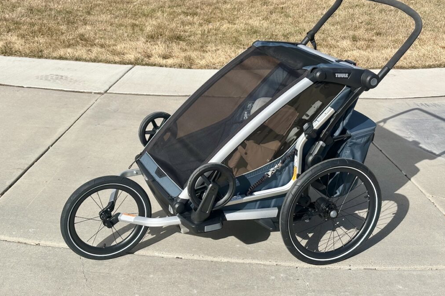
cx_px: 225
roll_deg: -3.8
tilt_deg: -13.5
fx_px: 680
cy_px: 134
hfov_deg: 36.3
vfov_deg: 24.6
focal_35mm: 55
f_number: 1.6
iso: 40
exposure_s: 1/3413
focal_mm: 5.96
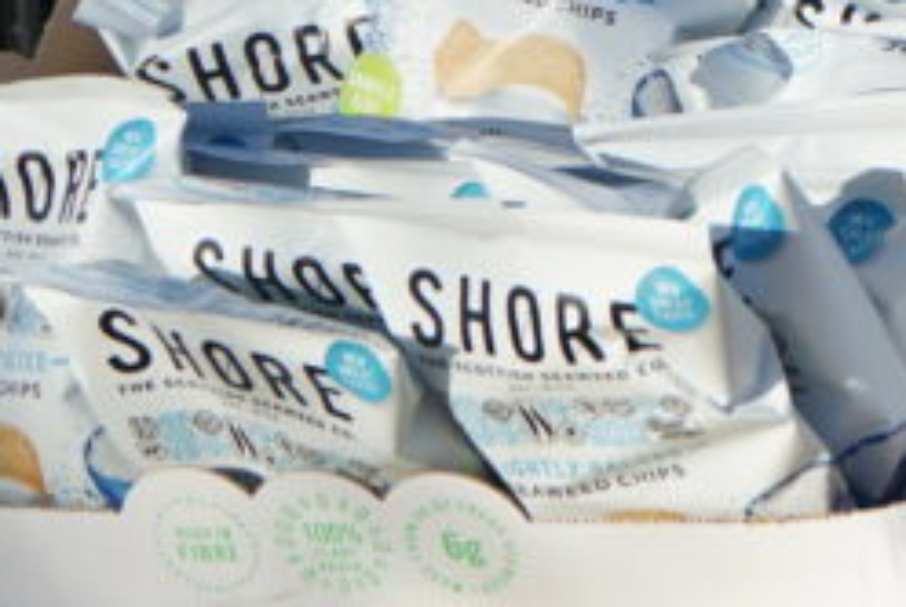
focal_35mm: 202
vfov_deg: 6.6
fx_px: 5090
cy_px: -539
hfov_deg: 9.7
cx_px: 1618
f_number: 7.1
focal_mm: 49
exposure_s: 1/250
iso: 100
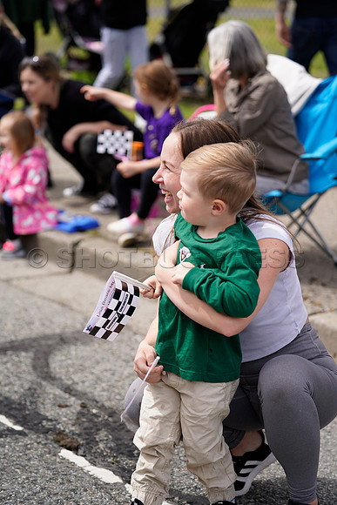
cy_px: 252
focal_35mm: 78
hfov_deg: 17.5
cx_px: 168
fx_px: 1095
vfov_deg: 26.0
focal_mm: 78
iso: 160
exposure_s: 1/400
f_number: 2.8
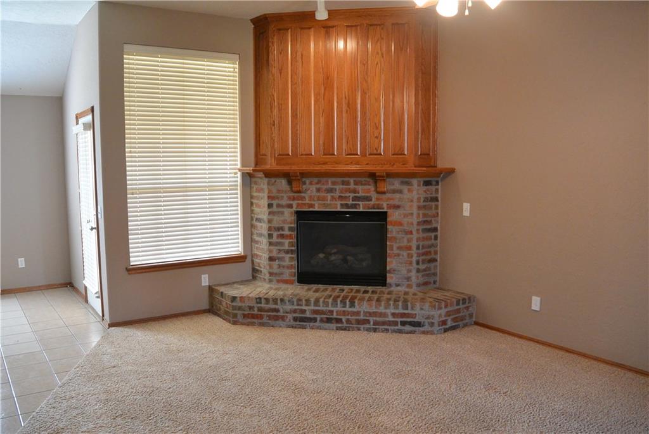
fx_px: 523
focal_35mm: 29
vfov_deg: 45.0
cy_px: 217
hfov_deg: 63.6
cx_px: 324
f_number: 3.5
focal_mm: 11
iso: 800
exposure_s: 1/80
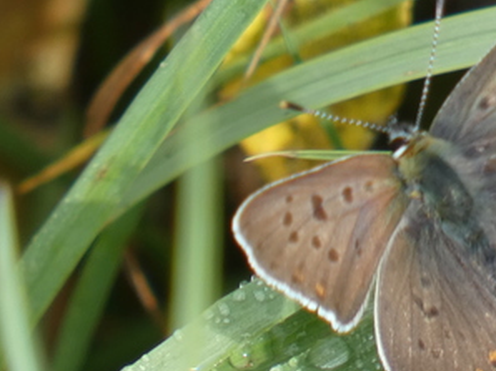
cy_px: 101
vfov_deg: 0.4
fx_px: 49208
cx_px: 337
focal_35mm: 3437
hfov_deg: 0.6
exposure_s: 1/160
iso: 80
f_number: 5.9
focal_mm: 215
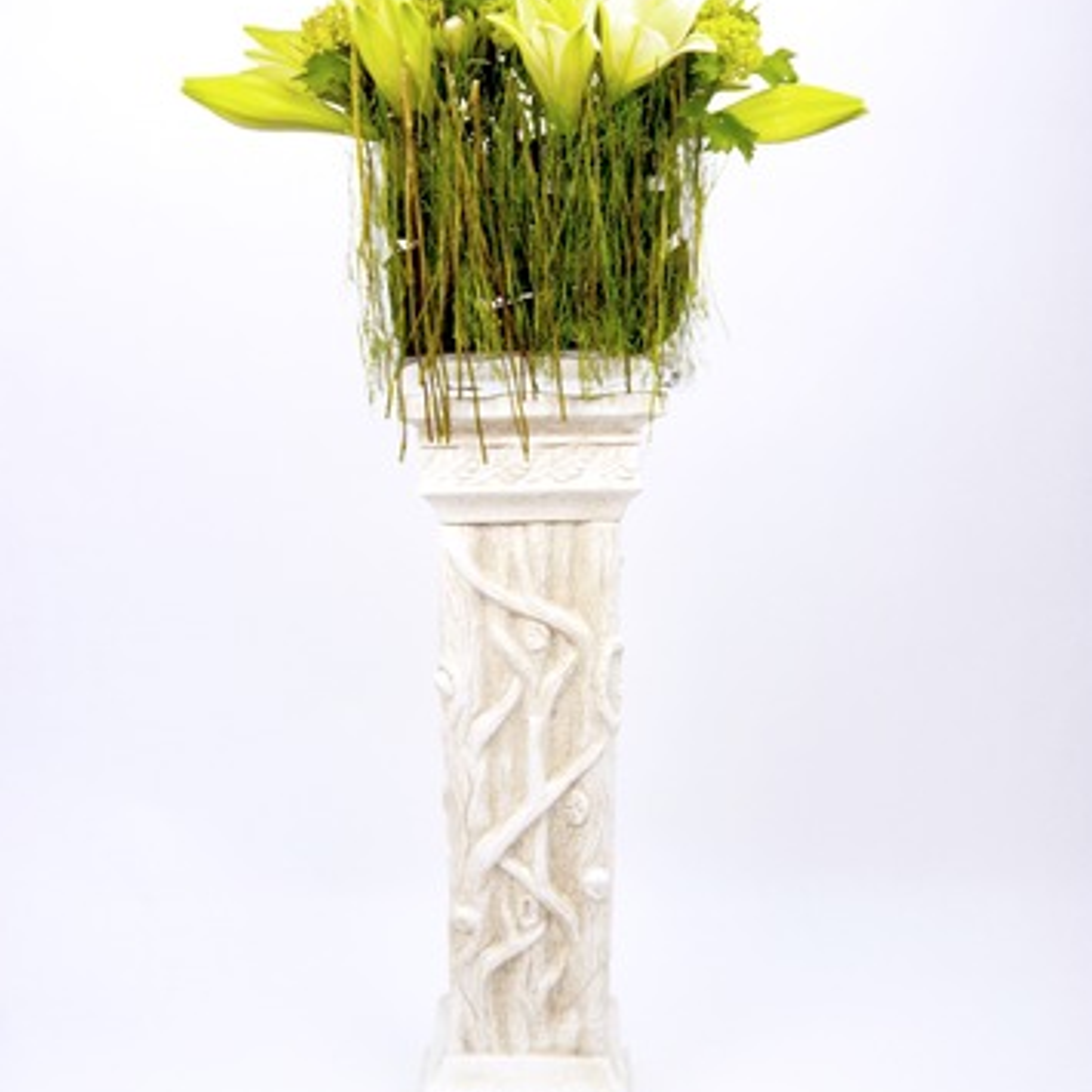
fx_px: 1535
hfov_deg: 39.2
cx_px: 541
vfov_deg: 39.1
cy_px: 498
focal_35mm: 43
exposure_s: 1/10
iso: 80
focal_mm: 6.4
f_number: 8.5
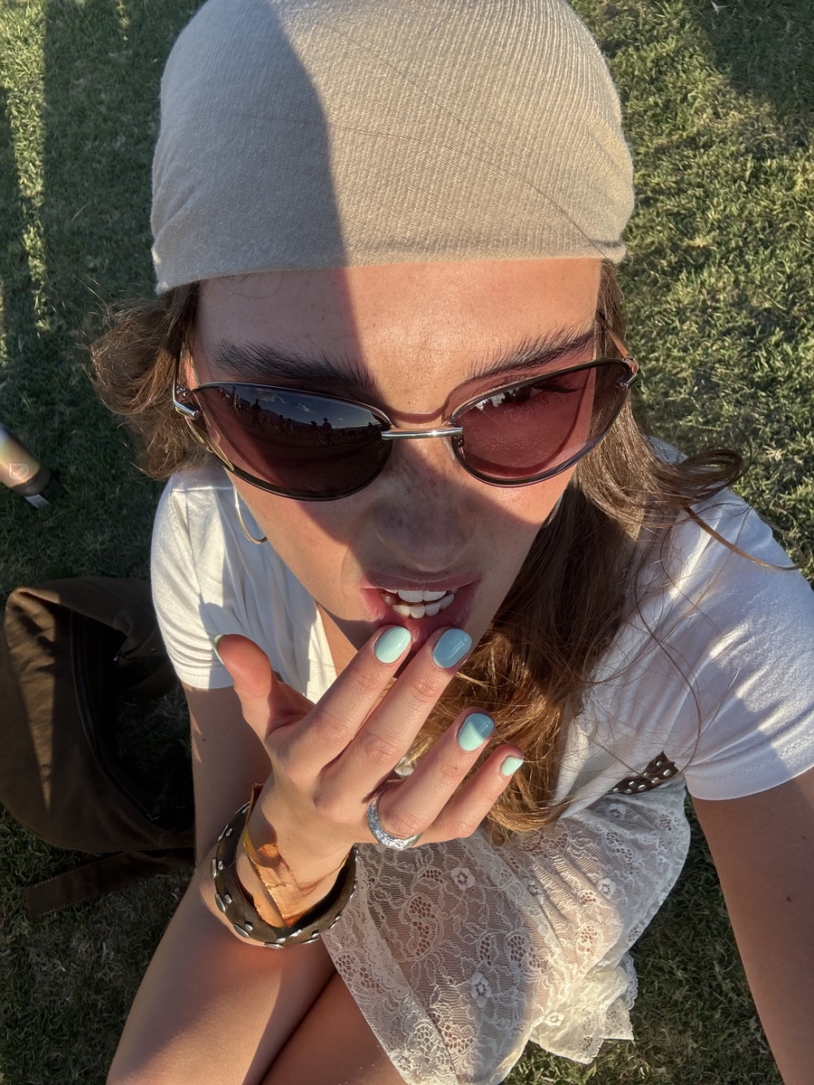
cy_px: 542
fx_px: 721
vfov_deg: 73.9
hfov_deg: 58.9
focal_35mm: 23
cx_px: 407
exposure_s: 1/607
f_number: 1.9
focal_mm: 2.69
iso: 25
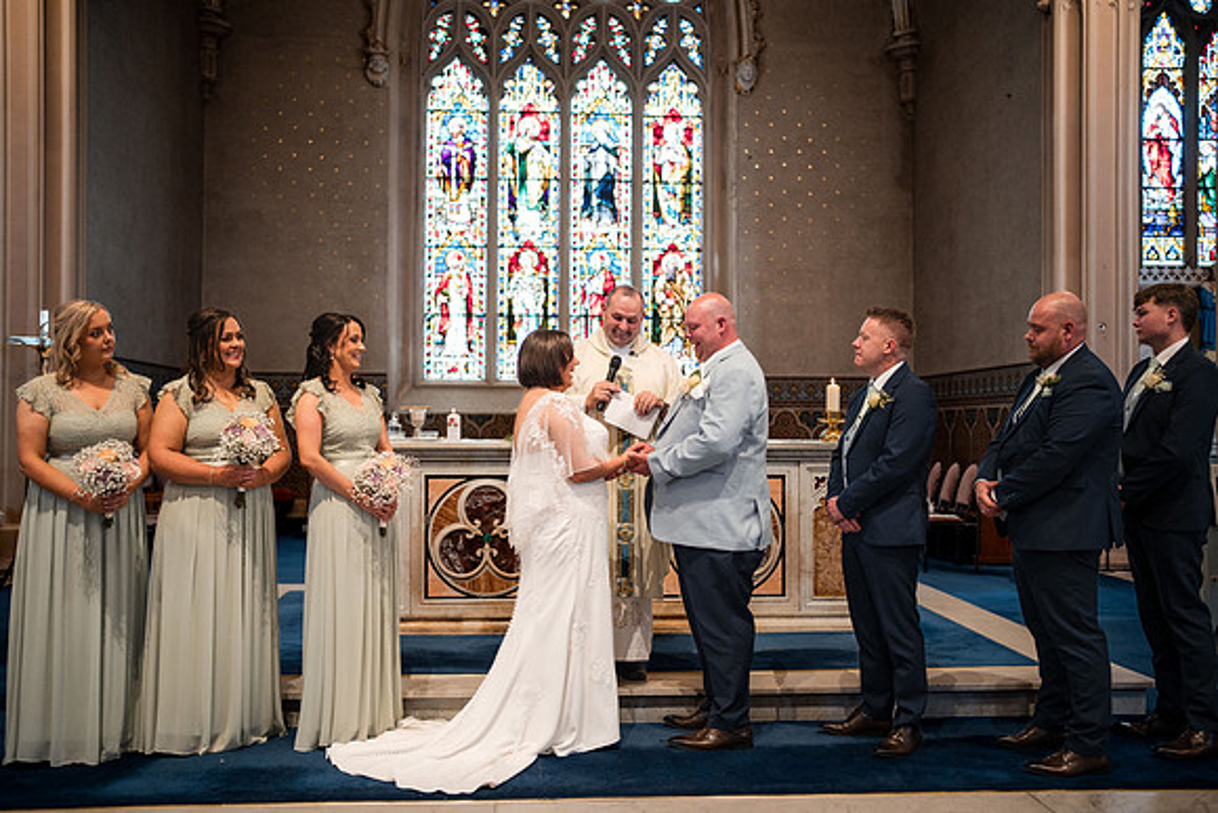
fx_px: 1184
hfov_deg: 54.4
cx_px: 609
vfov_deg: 37.9
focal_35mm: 35
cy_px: 406
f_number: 2.2
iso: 1250
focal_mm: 35
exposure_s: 1/250
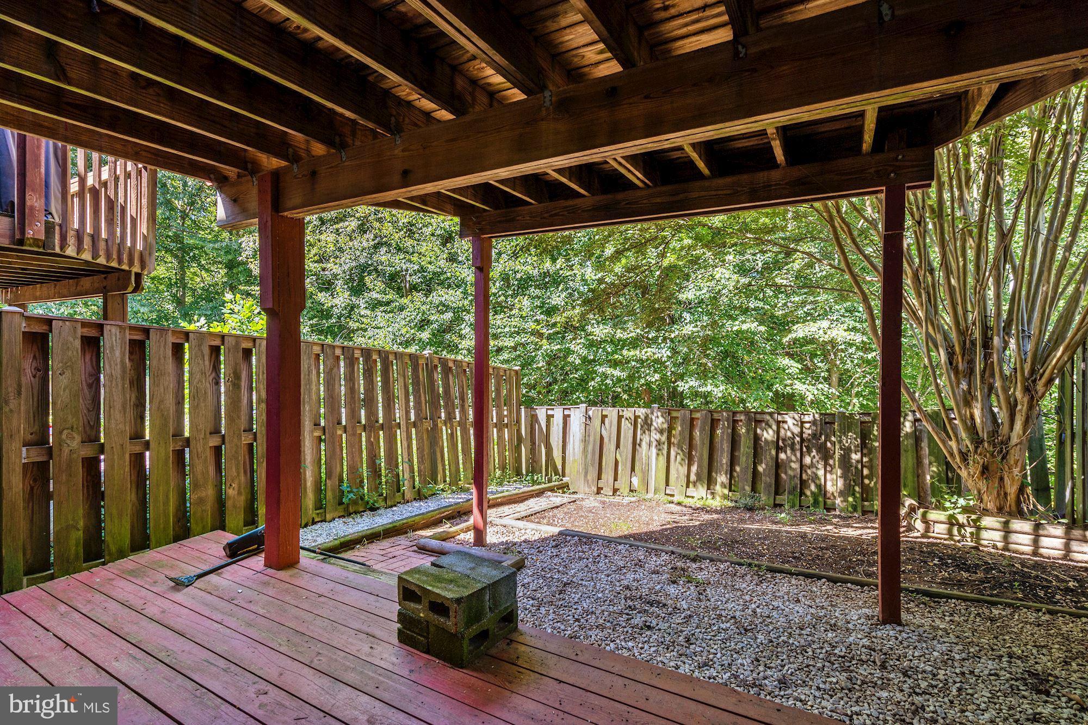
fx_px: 483
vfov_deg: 73.7
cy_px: 362
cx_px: 544
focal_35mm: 16
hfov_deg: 96.7
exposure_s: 1/25
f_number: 8
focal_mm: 16
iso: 125
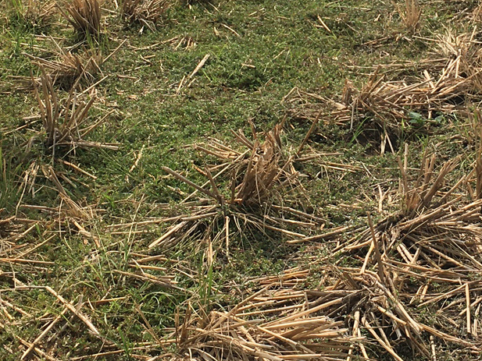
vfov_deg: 15.5
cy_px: 27
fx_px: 1309
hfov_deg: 20.7
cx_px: 364
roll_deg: +2.1
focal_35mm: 94
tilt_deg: -13.5
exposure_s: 1/1876
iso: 25
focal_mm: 4.15
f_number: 2.2
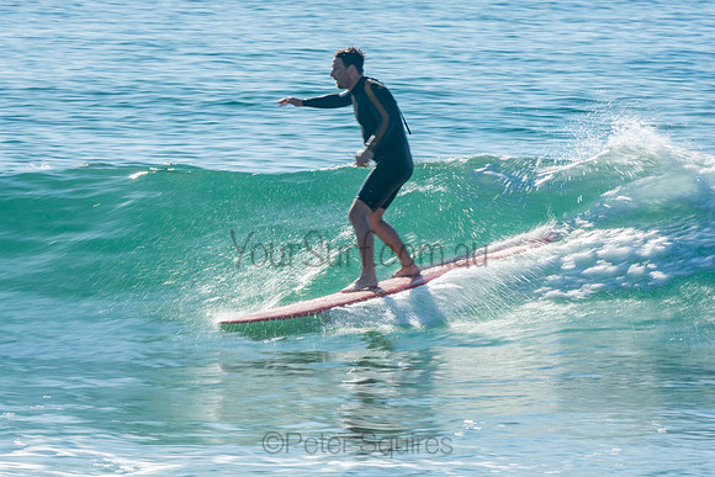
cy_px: 238
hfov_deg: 3.4
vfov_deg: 2.3
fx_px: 11919
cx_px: 358
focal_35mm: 600
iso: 100
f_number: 18
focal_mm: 400
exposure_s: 1/50
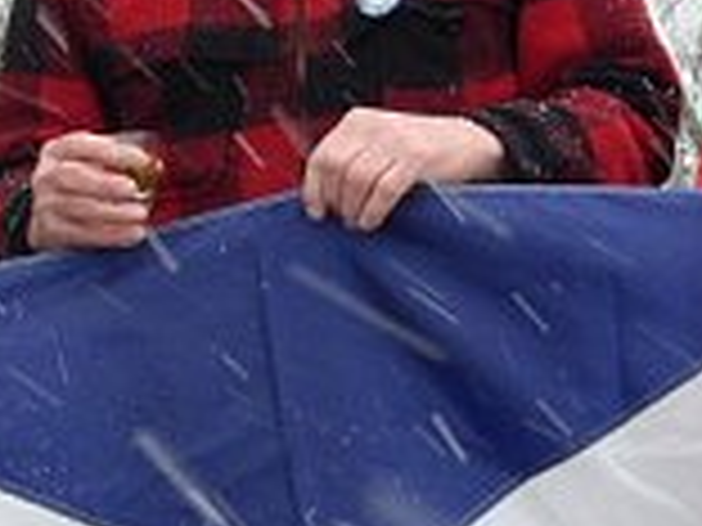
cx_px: 248
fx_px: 3083
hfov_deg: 13.0
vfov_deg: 9.8
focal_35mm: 152
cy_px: 360
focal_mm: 6.2
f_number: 2.8
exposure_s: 1/84.8
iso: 64
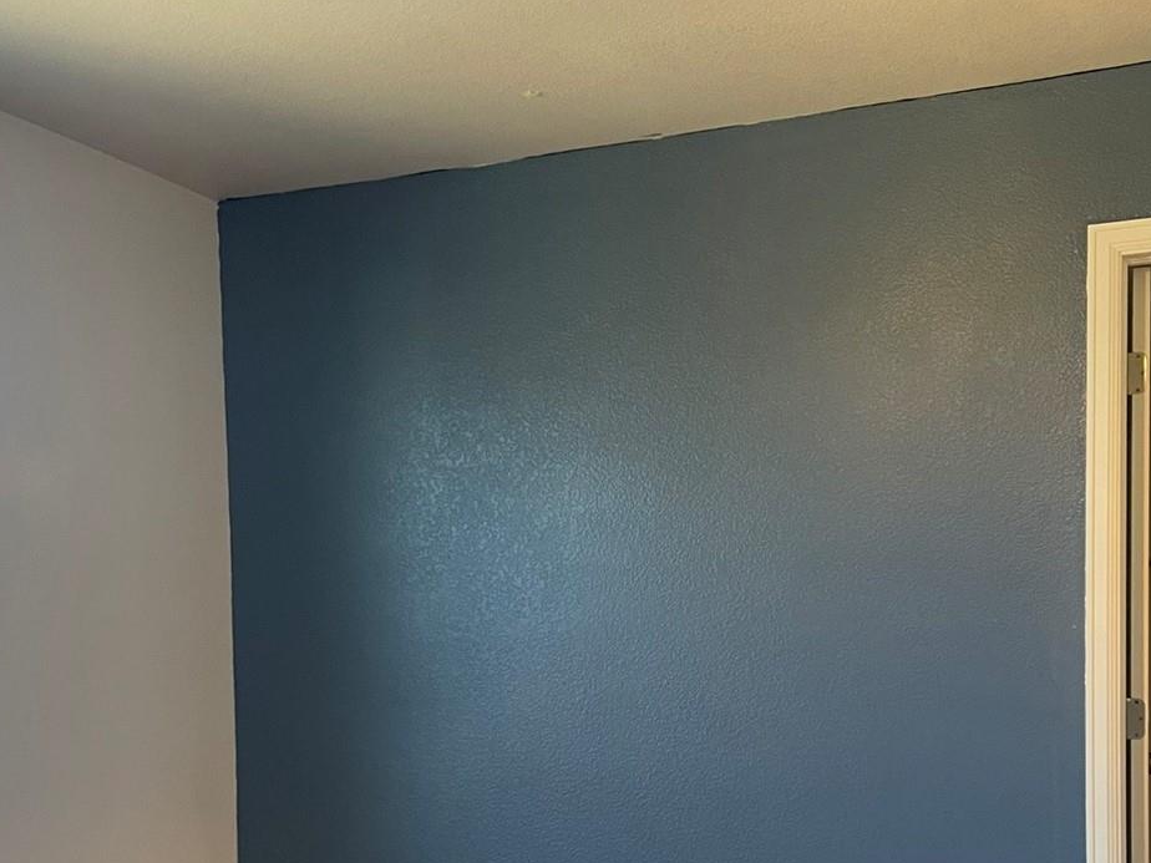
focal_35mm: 45
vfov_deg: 31.4
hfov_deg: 42.0
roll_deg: +1.0
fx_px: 1496
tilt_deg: -2.7
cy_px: 680
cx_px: 488
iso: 320
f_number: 1.6
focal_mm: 4.2
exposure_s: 1/40
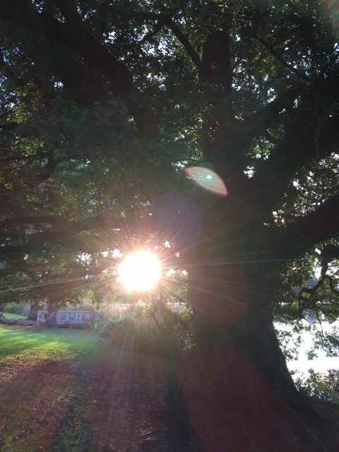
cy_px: 226
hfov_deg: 48.2
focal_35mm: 29
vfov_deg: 61.7
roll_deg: +0.9
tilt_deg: +10.6
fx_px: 379
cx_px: 170
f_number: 2.2
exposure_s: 1/33
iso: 40
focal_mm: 4.15
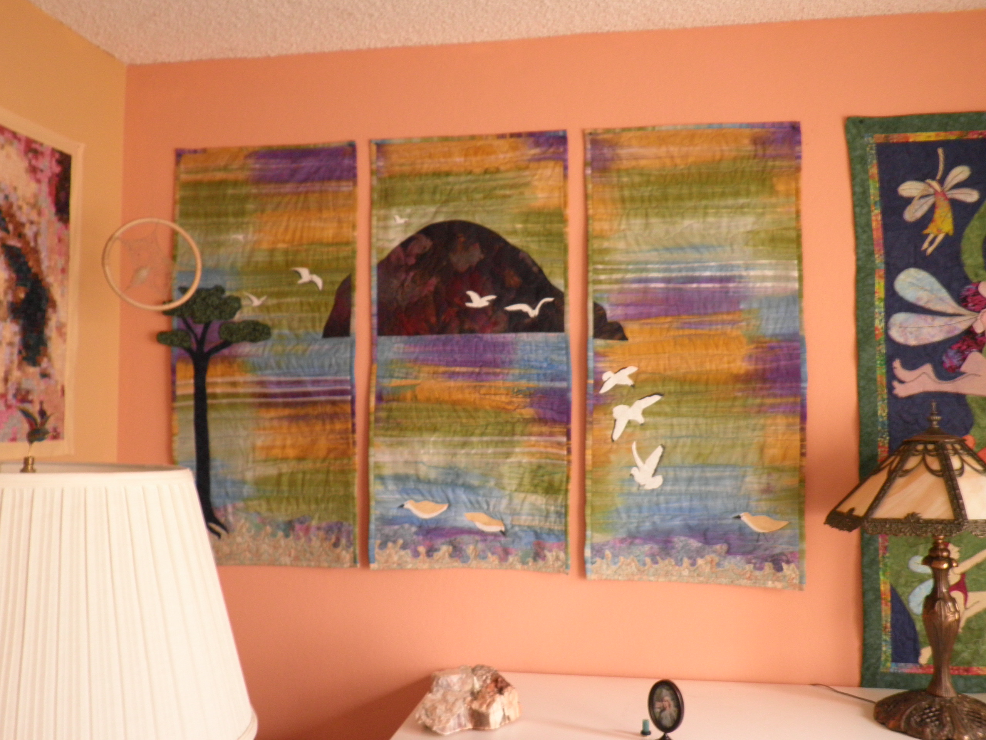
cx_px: 493
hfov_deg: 56.8
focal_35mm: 32
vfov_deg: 44.2
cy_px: 370
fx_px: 911
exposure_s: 1/10
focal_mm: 5.9
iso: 160
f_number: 3.7
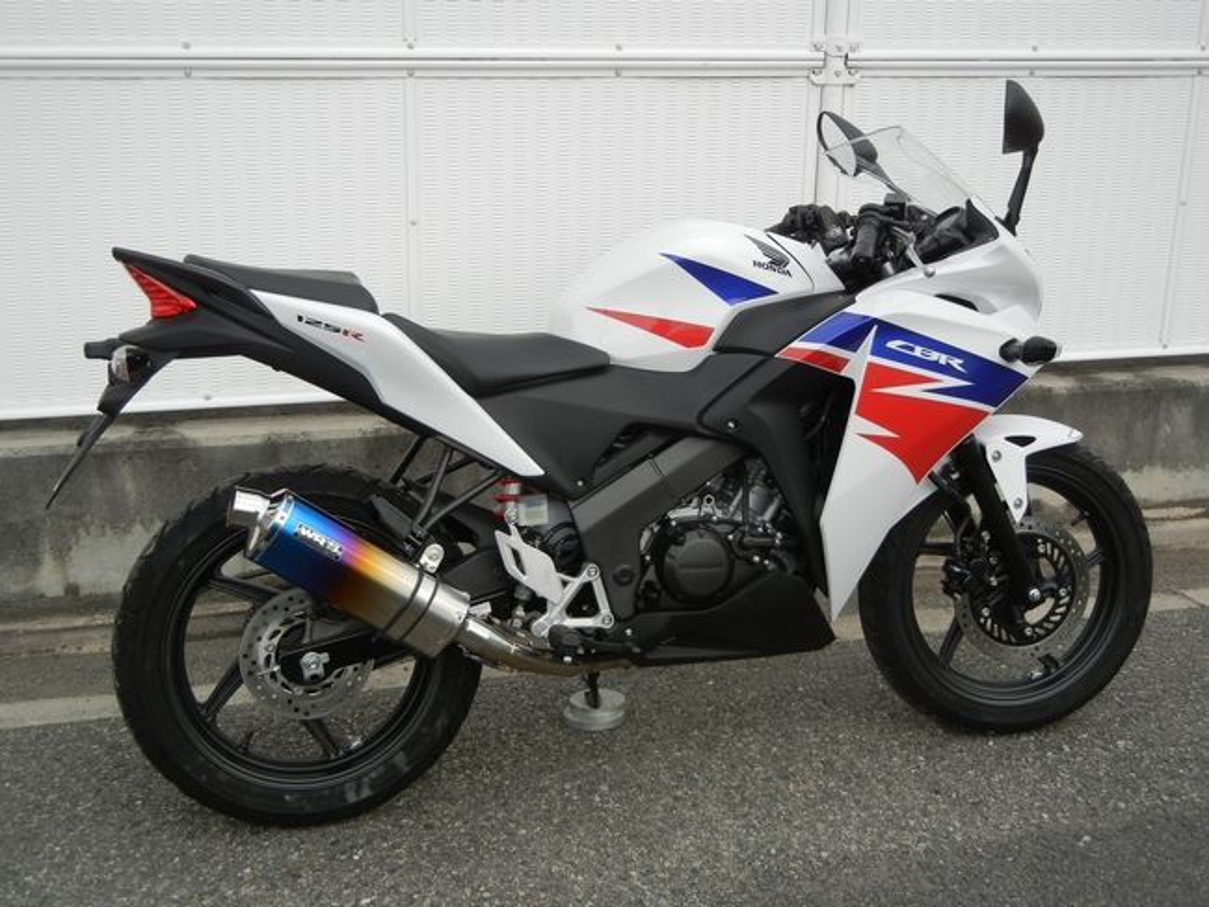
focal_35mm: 45
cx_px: 604
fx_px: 1572
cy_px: 454
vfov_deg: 32.2
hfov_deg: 42.1
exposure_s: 1/571
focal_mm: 8.1
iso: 160
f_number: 3.8
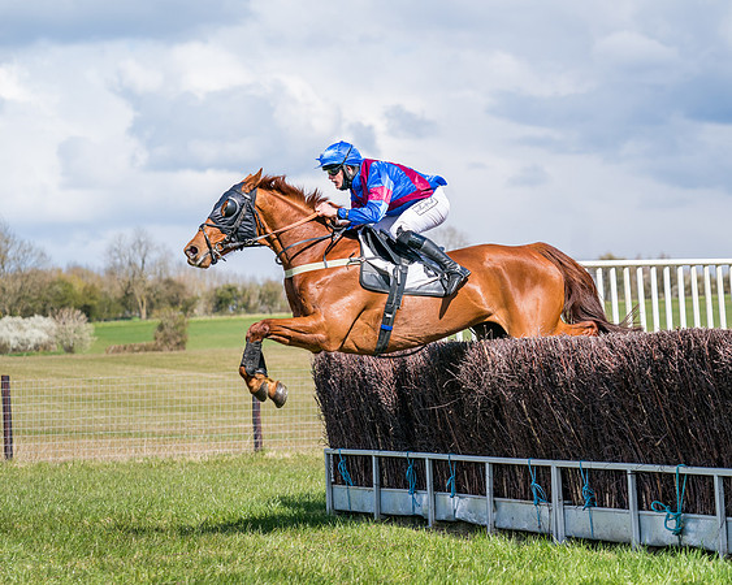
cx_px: 457
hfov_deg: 15.5
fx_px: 2685
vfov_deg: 12.4
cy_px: 284
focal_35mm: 124
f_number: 4
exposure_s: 1/1600
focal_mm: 102
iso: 200
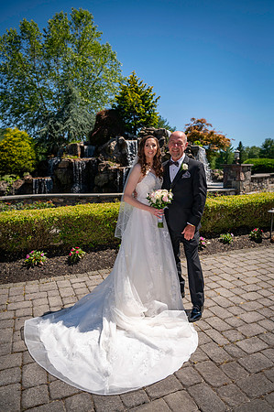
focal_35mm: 24
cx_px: 137
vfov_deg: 73.8
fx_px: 275
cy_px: 206
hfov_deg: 53.0
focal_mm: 24
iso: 100
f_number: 3.2
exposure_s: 1/5000
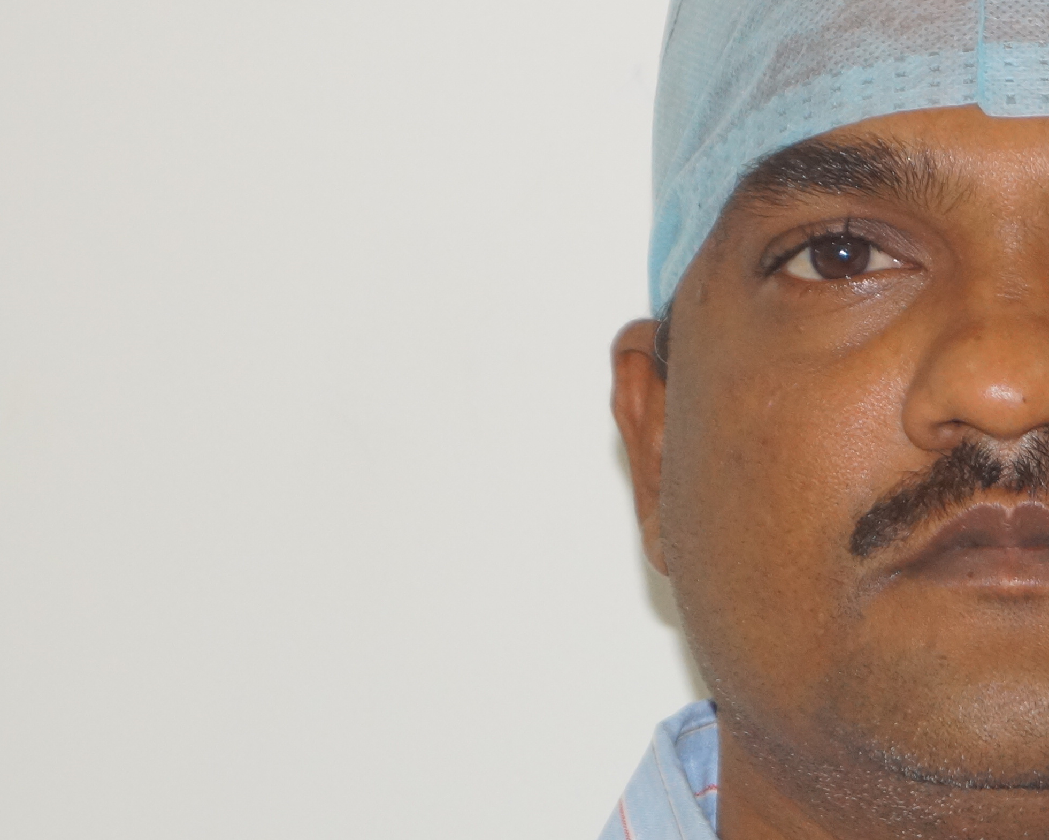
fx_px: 6685
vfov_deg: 7.2
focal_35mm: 215
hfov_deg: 8.8
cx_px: 1361
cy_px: 150
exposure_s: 1/60
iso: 800
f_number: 5.6
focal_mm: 55
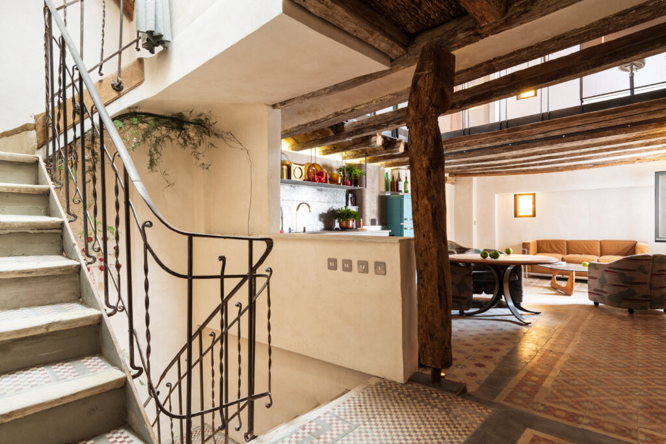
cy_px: 222
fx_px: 333
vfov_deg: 67.4
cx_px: 333
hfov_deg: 90.0
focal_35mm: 18
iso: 100
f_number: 8
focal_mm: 12
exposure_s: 15
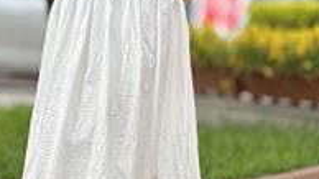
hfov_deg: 12.0
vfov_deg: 6.8
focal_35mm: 179
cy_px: 12
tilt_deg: -2.6
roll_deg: +0.1
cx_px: 112
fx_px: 1514
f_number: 2.8
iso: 20
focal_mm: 9
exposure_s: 1/148
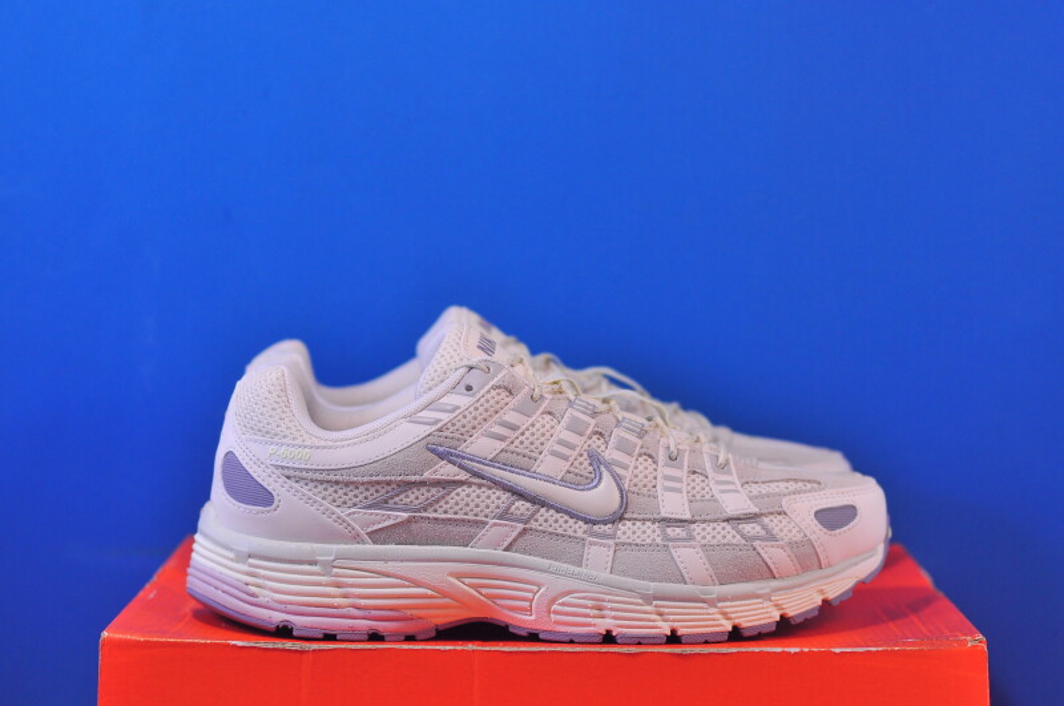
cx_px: 532
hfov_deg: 27.0
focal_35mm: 75
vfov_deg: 18.1
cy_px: 353
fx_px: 2214
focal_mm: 50
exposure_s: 1/320
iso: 250
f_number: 2.8
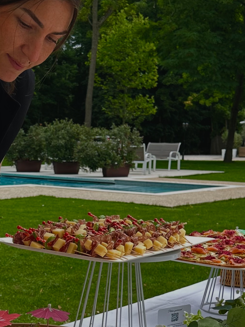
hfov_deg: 20.5
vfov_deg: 26.6
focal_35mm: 71
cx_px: 50
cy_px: 289
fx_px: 670
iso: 80
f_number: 1.78
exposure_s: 1/1412
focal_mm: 6.86
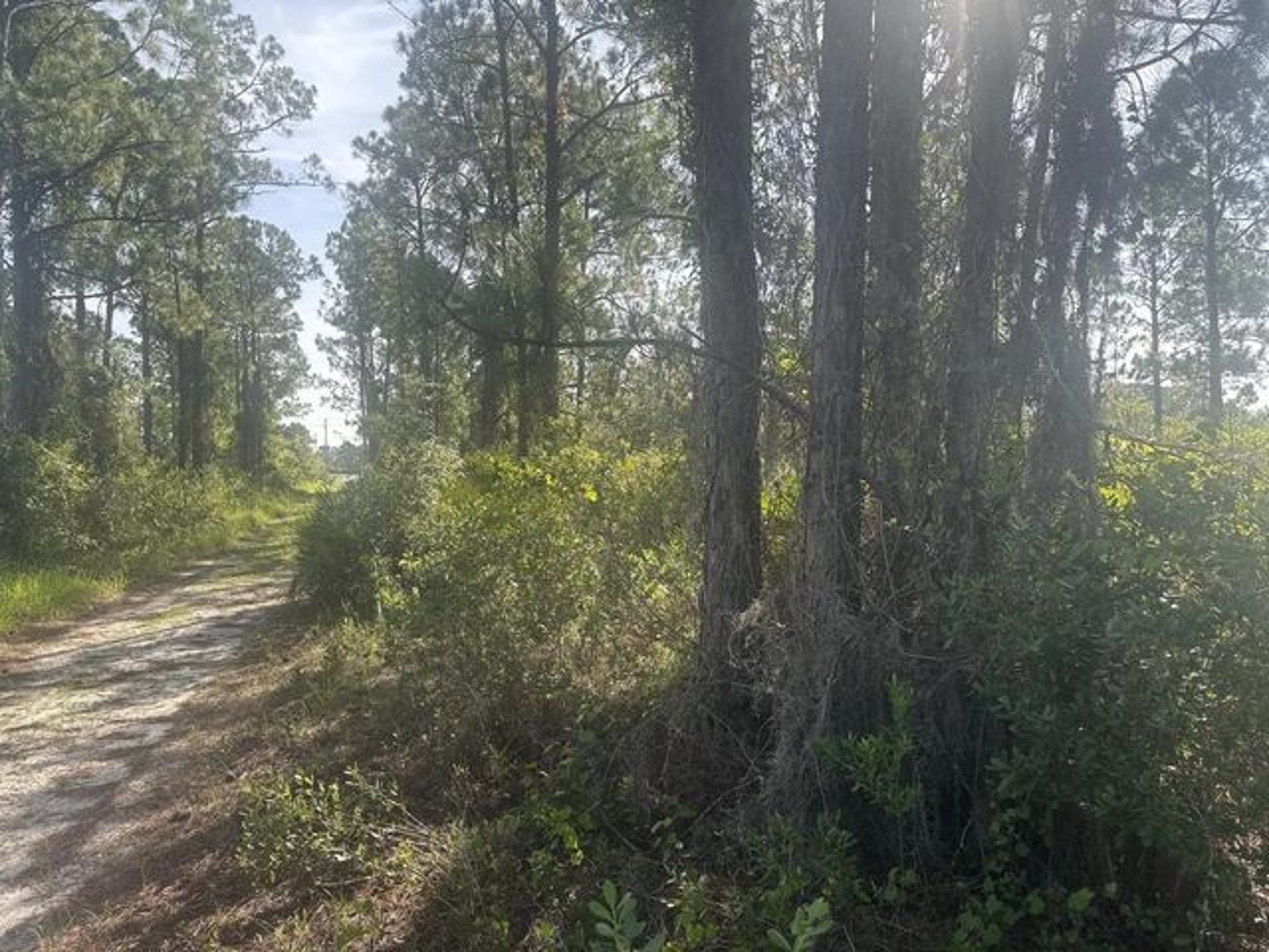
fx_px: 953
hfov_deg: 67.3
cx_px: 634
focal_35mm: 26
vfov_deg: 53.1
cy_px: 476
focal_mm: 5.96
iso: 50
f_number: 1.6
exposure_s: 1/831
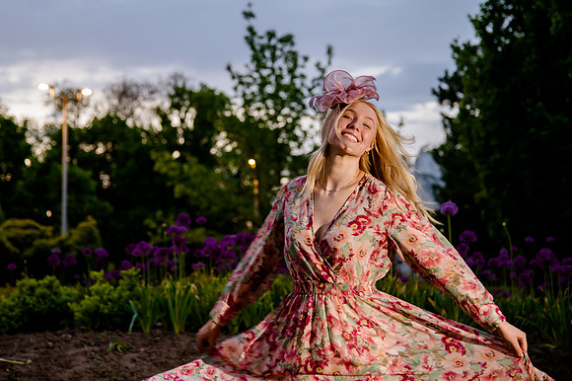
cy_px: 154
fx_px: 1420
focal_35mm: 89
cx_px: 255
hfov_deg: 22.8
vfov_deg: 15.3
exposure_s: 1/125
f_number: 4
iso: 1600
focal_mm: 75
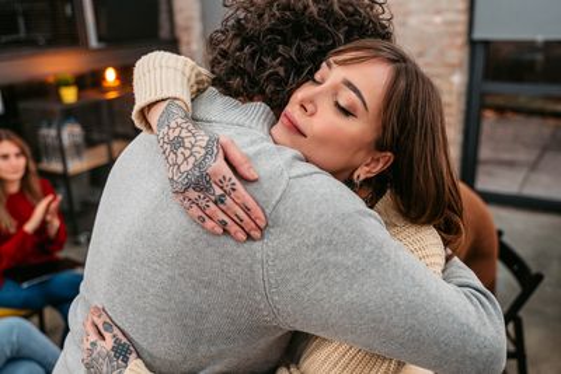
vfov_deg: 37.9
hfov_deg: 54.4
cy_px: 187
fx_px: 546
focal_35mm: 35
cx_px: 280
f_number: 2.8
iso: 1250
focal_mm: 35
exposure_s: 1/160
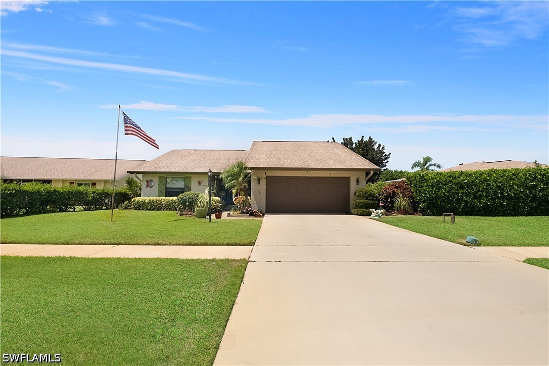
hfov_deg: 100.4
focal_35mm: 15
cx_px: 274
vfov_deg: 77.3
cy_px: 183
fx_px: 229
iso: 6400
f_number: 13
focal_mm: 10
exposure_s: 1/5800
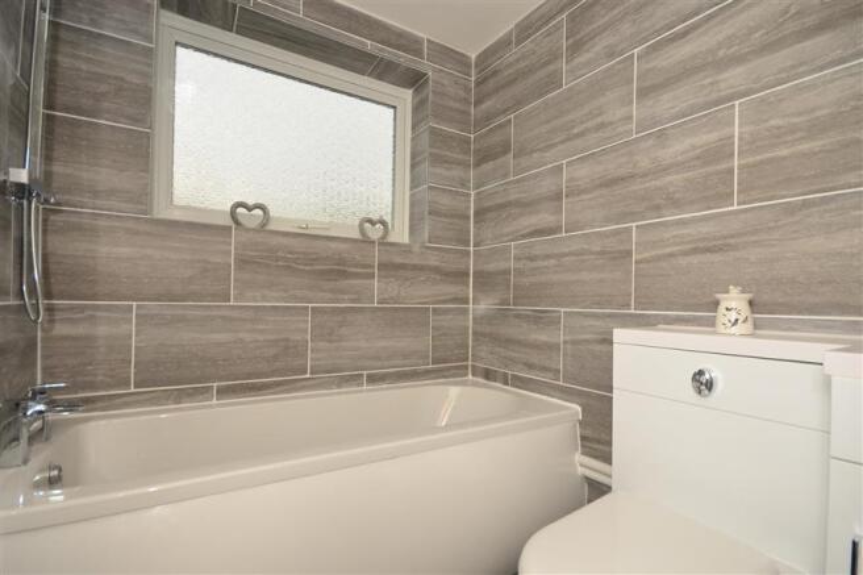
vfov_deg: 77.3
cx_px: 432
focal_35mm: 15
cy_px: 288
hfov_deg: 100.4
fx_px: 359
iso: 400
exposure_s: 1/160
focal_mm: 10
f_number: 6.3
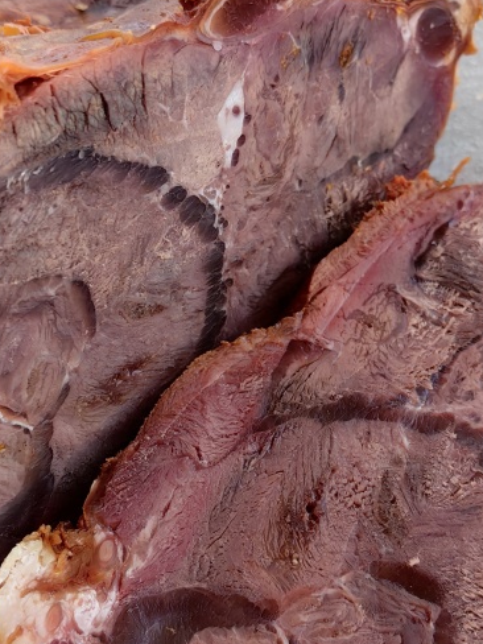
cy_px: 375
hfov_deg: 24.8
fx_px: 1098
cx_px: 220
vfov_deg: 32.6
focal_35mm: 59
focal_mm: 5.75
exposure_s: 1/914
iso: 125
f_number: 2
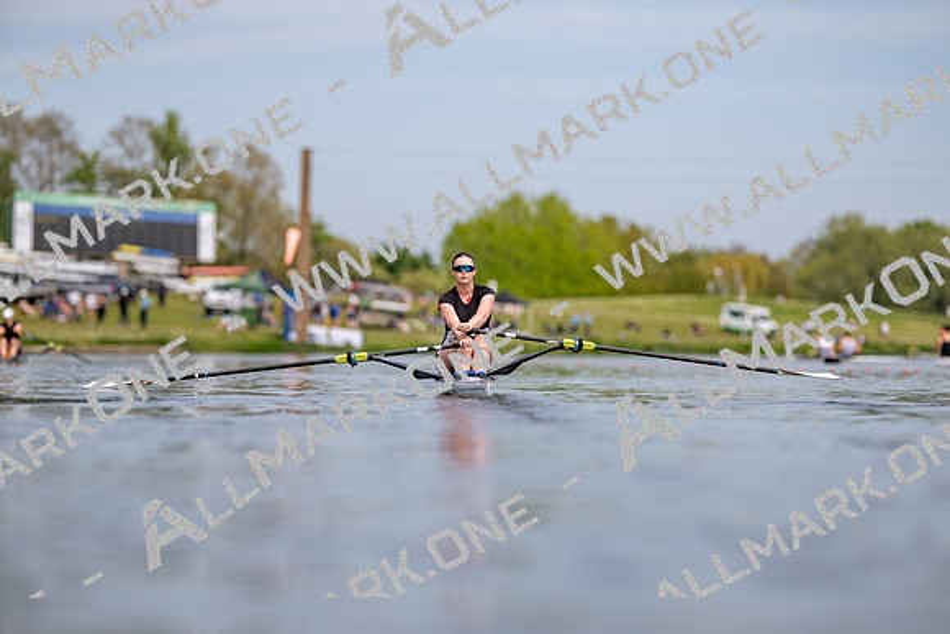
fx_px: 3563
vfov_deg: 10.2
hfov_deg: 15.2
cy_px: 317
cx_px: 475
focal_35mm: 135
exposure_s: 1/5000
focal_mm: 135
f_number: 1.8
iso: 64
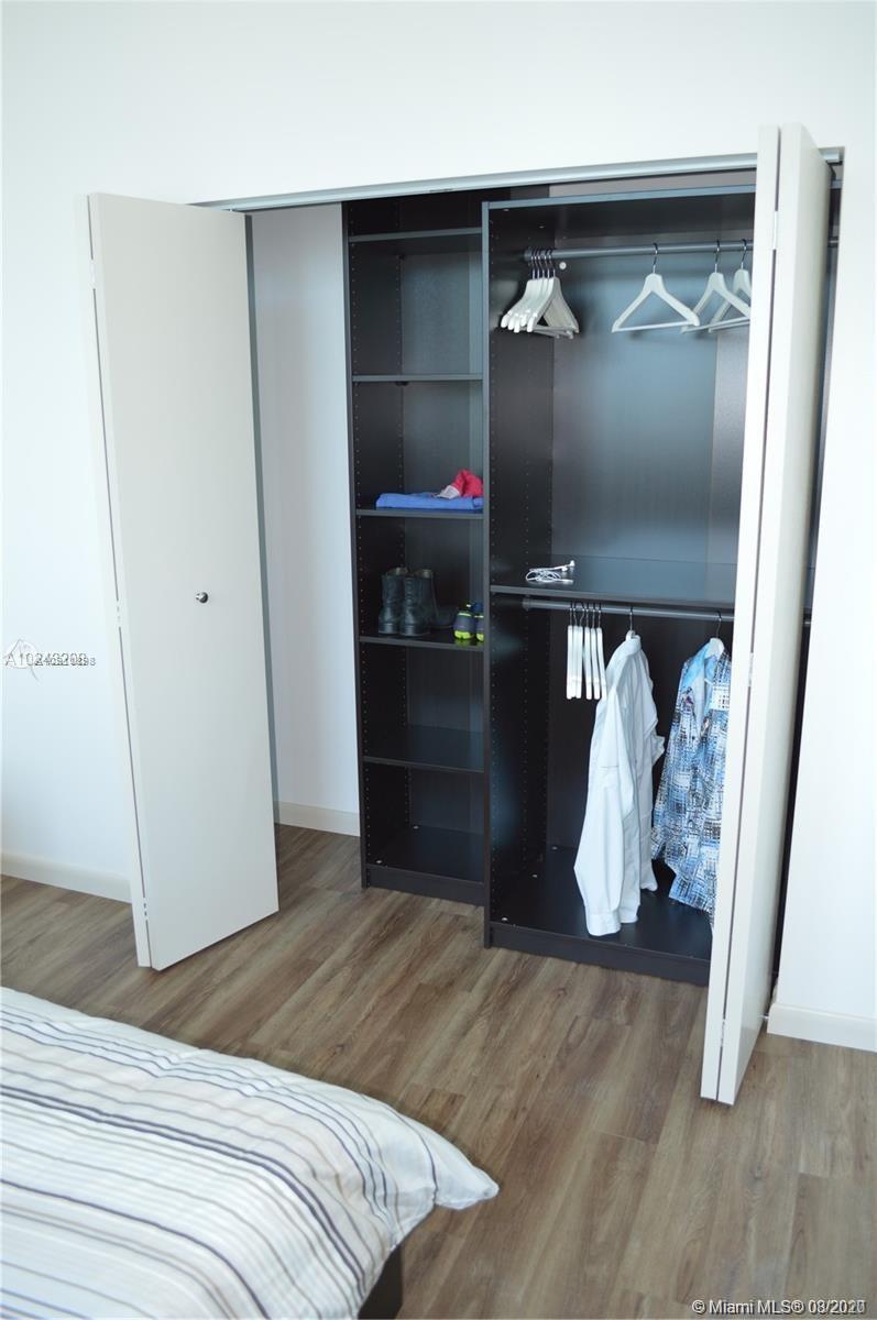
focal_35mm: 27
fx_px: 989
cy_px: 660
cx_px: 438
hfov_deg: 47.8
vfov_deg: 67.4
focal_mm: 18
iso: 125
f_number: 3.5
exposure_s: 1/30
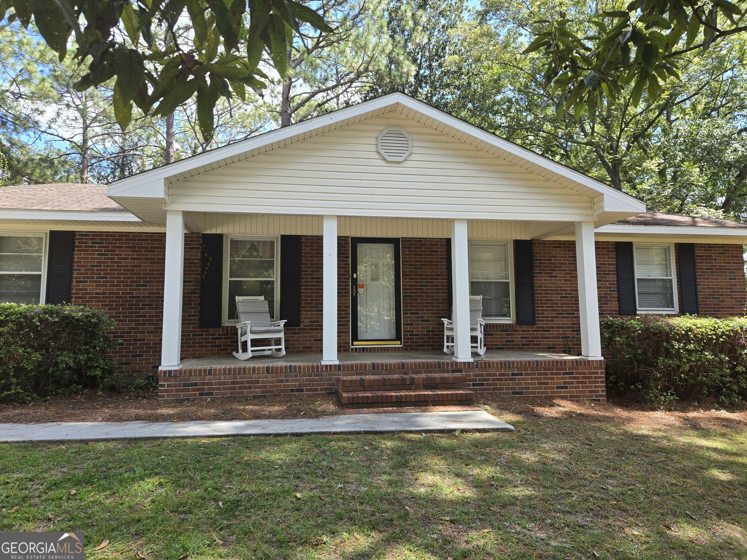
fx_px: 496
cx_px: 374
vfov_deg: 58.9
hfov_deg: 73.9
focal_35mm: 23
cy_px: 280
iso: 25
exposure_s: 1/294
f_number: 1.8
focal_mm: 5.4
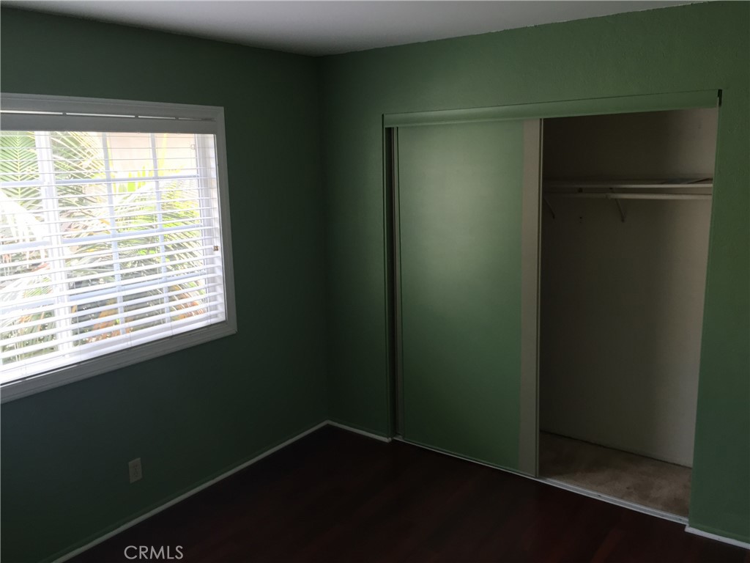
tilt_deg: -9.0
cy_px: 282
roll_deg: +0.7
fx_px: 628
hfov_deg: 61.7
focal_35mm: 29
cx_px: 375
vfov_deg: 48.2
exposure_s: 1/30
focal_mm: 4.15
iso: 80
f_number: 2.2
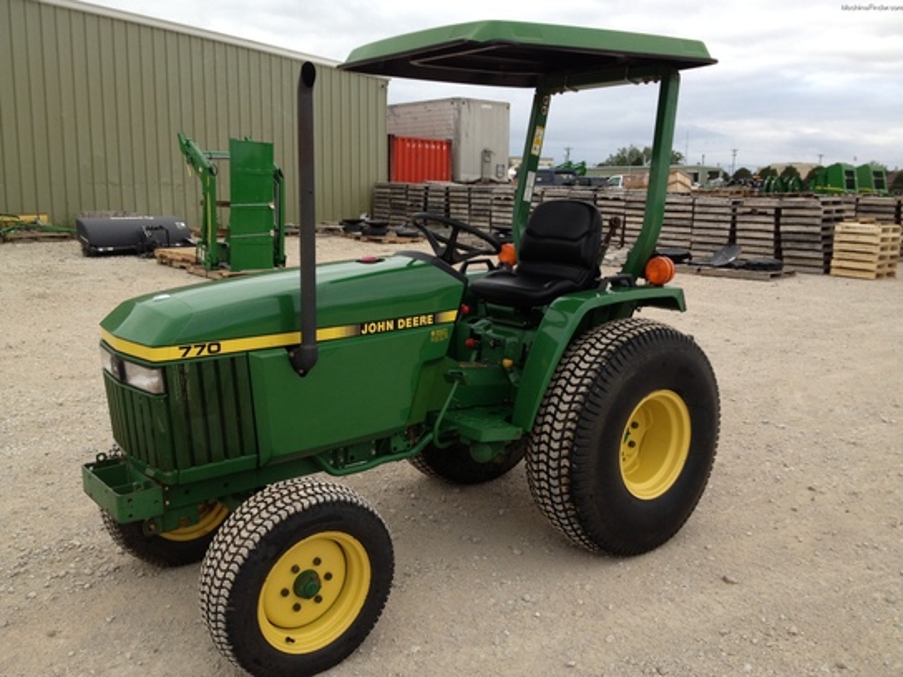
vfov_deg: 40.7
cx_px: 452
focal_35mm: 35
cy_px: 338
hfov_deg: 52.6
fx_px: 913
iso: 50
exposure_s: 1/309
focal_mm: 4.28
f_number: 2.4
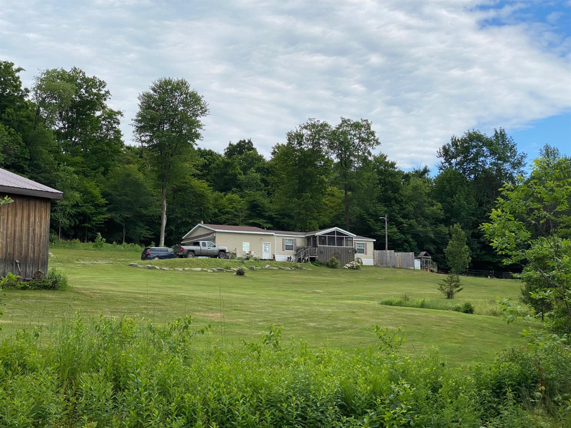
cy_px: 214
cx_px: 286
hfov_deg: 36.8
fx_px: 857
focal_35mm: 52
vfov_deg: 28.0
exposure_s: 1/1261
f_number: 2
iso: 20
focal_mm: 6
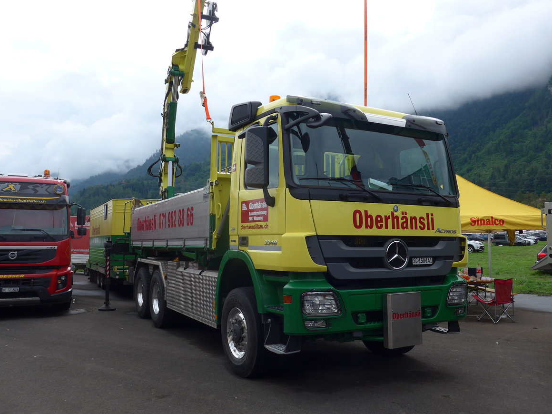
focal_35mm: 30
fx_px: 478
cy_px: 202
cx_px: 283
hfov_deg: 60.0
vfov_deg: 46.8
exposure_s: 1/1000
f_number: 2.8
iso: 80
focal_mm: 6
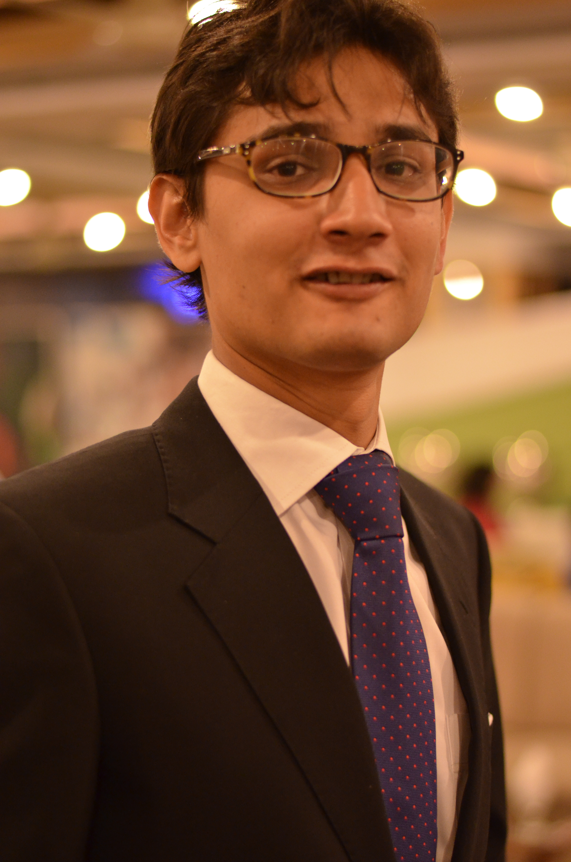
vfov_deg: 27.0
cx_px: 286
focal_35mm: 75
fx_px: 1792
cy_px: 431
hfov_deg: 18.1
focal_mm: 50
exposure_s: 1/160
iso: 1600
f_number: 1.8
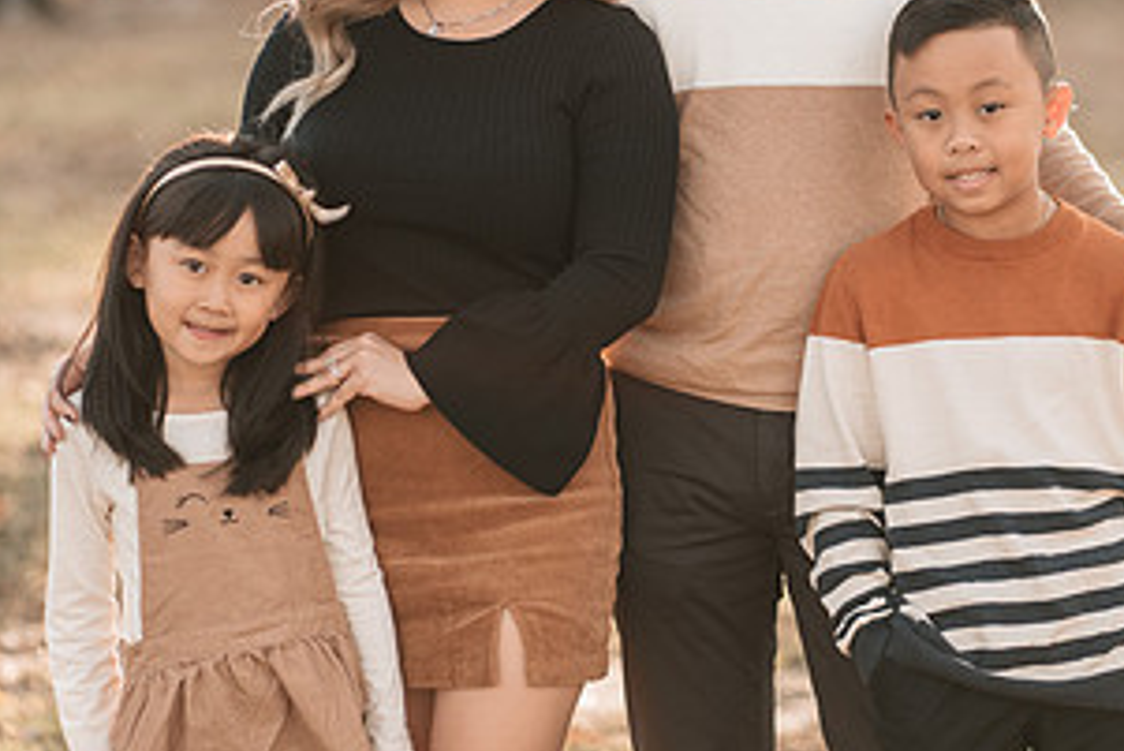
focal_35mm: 164
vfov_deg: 8.4
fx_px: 5123
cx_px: 653
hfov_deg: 12.5
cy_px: 189
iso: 125
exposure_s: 1/320
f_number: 1.8
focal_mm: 85
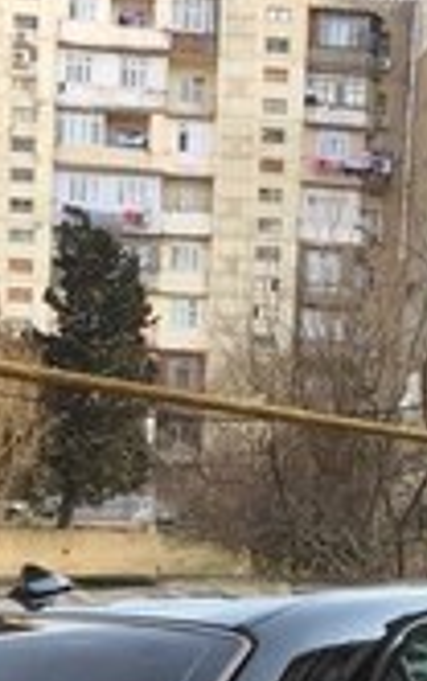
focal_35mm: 92
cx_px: 197
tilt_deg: -8.9
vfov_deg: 20.8
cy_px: 845
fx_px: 1710
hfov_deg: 14.2
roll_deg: -2.4
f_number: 2.2
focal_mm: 4.15
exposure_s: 1/488
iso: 32
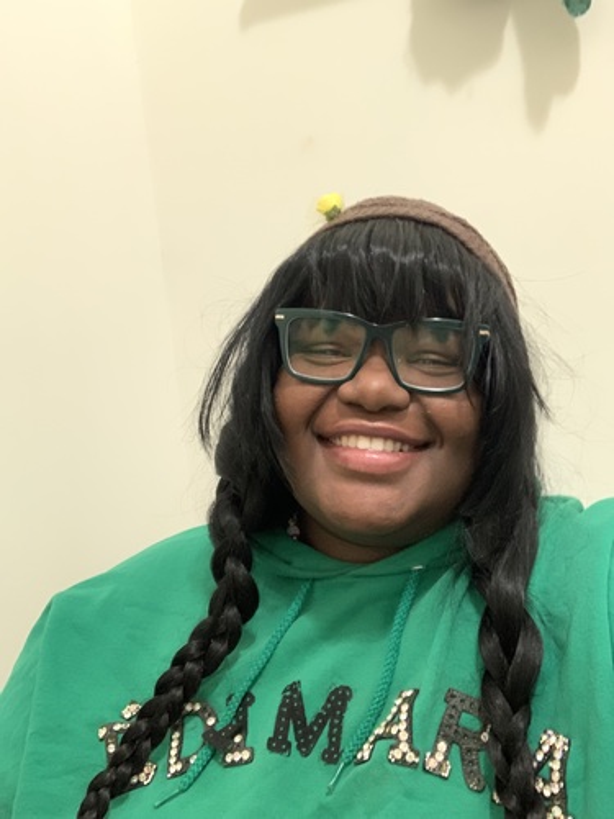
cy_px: 410
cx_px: 307
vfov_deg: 56.8
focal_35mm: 32
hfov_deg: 44.2
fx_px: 757
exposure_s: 1/15
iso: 640
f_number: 2.2
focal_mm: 2.87
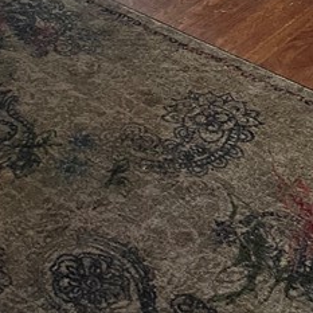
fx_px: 1033
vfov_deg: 13.7
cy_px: -372
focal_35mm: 101
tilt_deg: -9.0
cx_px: 121
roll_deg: -1.2
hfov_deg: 17.2
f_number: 1.5
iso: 125
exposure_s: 1/72
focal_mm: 5.7
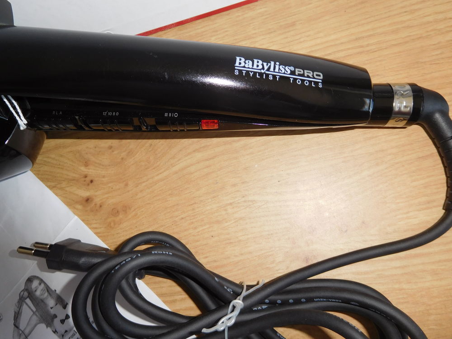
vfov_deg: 54.9
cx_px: 226
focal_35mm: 25
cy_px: 170
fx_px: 326
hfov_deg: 69.4
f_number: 3.4
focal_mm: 4.5
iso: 125
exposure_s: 1/30
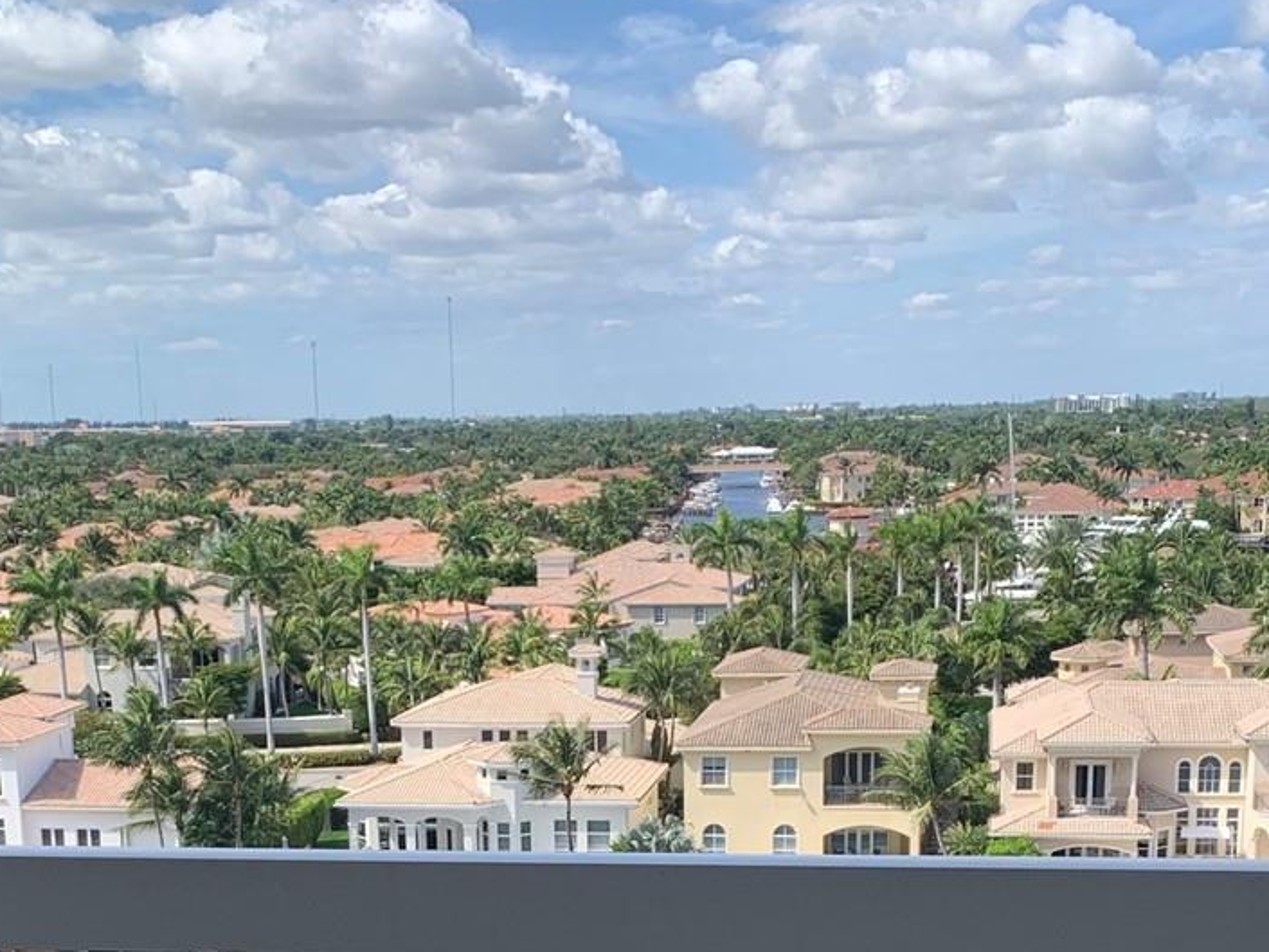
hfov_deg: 32.6
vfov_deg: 23.7
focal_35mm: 59
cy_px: 968
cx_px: 549
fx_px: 2163
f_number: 1.8
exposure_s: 1/1560
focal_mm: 4.25
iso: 25
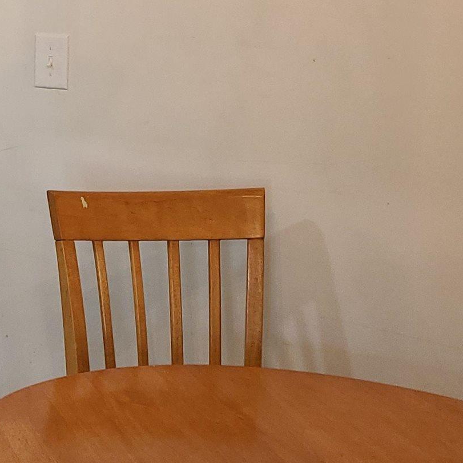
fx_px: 1317
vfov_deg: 19.6
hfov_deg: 16.7
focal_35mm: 87
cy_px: 63
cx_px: -359
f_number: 1.8
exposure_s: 1/60
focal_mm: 5.4
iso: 125
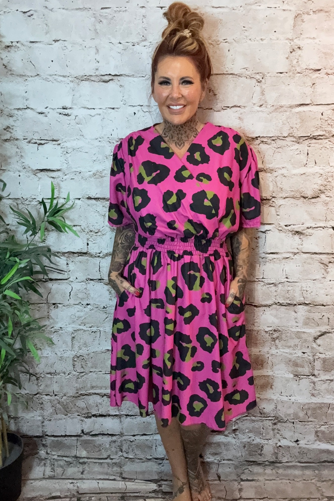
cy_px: 251
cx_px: 165
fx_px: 445
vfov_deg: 58.7
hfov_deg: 41.1
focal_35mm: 32
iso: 200
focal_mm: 2.69
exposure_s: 1/33
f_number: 1.9
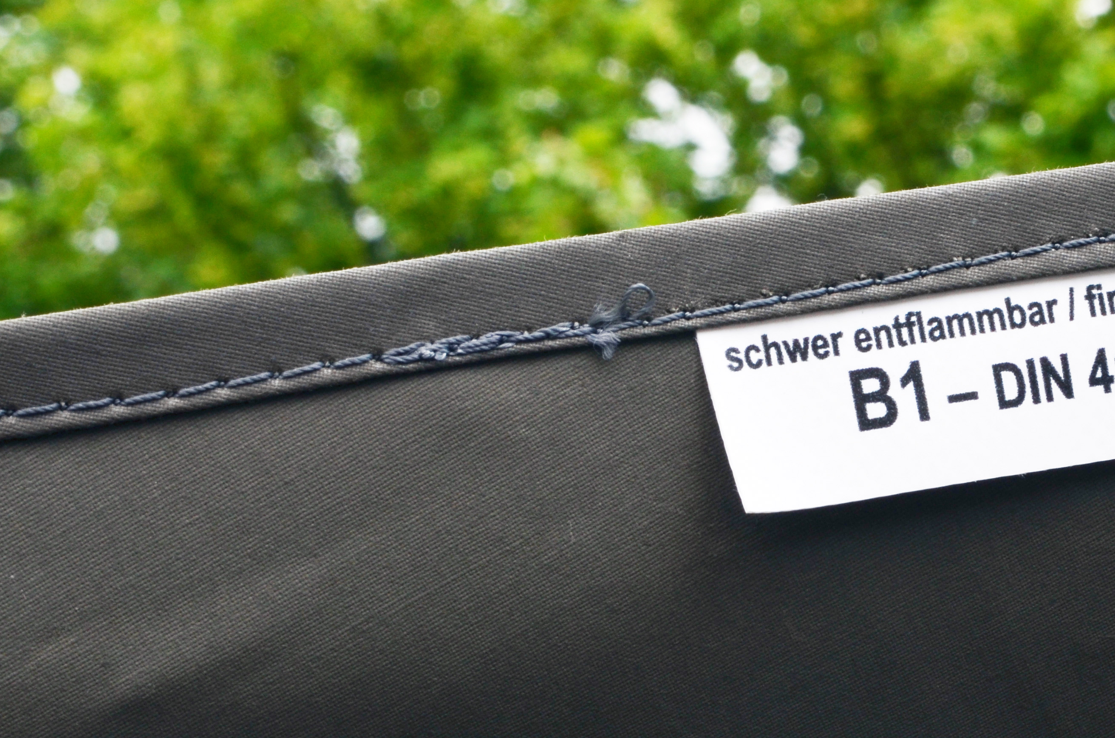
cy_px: 575
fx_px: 4789
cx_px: 758
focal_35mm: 155
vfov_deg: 8.8
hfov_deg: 13.3
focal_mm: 55
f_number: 16
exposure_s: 1/20
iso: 125
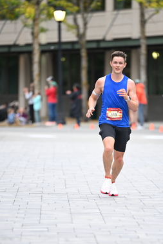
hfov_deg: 4.7
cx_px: 107
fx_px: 1968
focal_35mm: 290
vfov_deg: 7.1
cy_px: 149
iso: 1600
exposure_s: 1/800
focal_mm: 200
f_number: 2.8
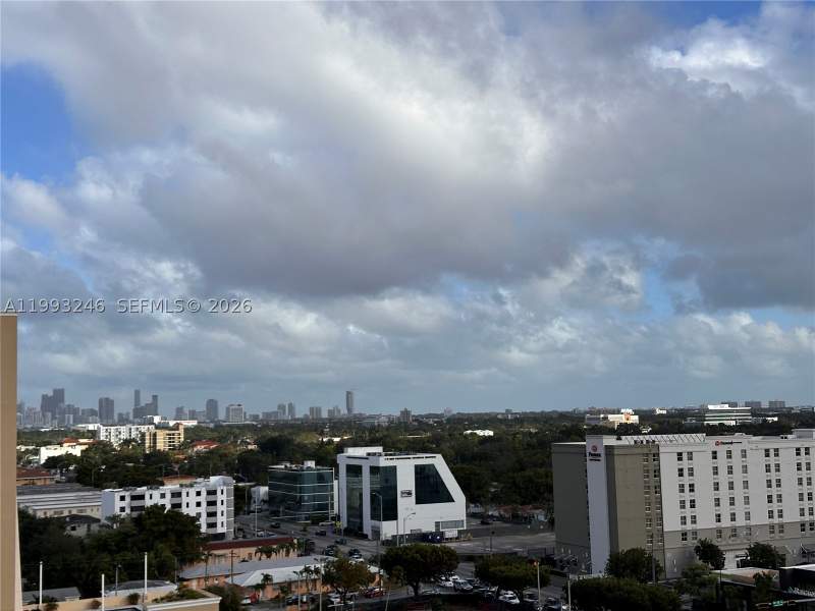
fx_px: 1130
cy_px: 306
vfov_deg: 30.3
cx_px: 408
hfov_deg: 39.7
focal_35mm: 48
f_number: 1.78
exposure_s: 1/5882
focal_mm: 6.86
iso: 64
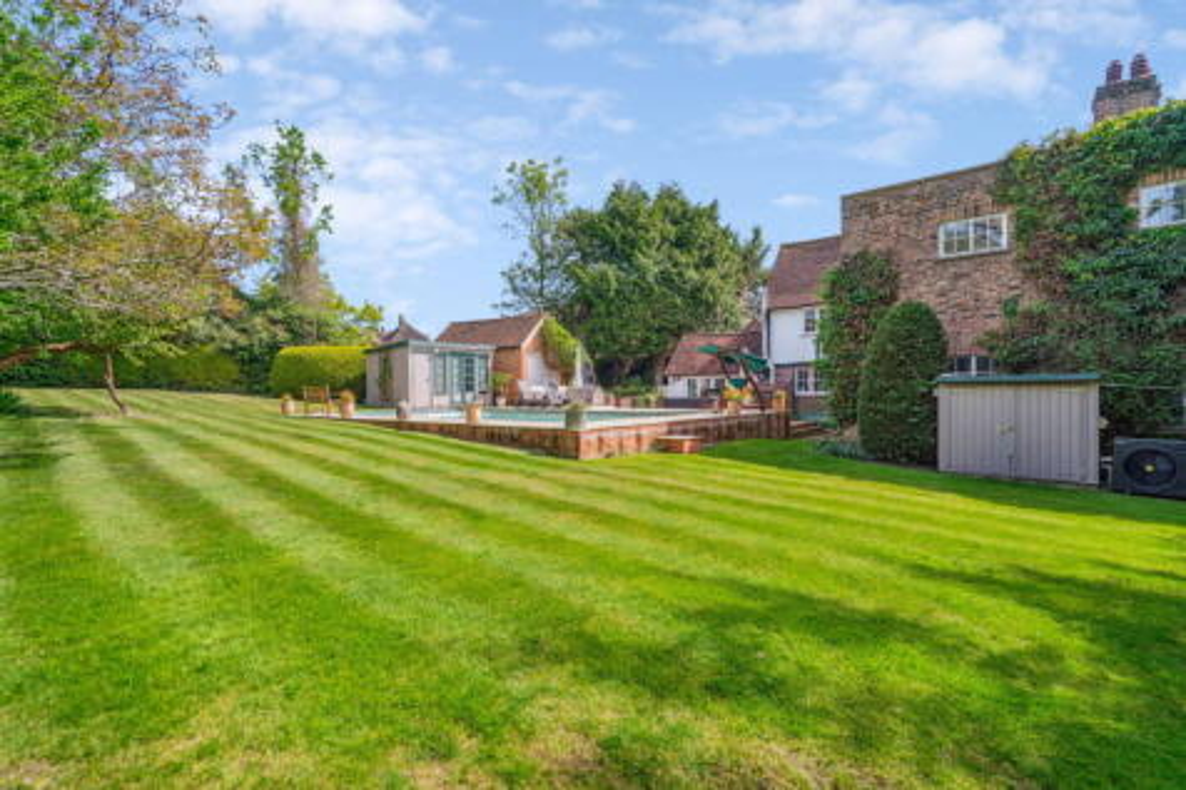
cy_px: 395
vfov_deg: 73.7
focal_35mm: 16
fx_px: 527
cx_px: 593
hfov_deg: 96.8
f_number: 5
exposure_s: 1/1600
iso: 640
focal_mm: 16
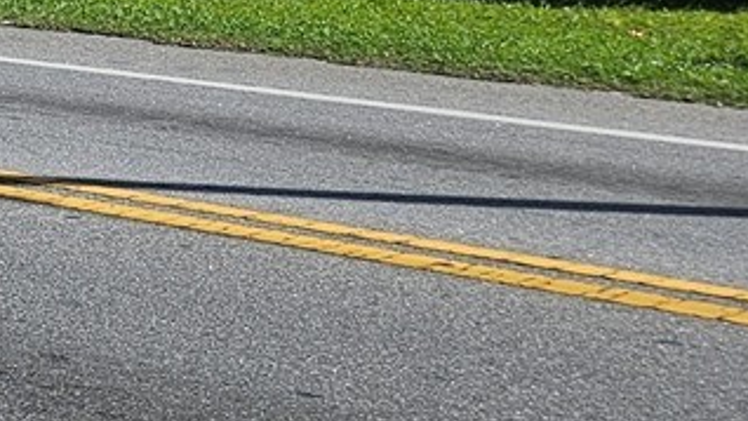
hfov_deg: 12.7
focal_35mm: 126
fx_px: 2500
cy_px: -198
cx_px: -1113
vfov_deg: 9.4
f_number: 1.8
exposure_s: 1/3026
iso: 25
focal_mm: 5.4
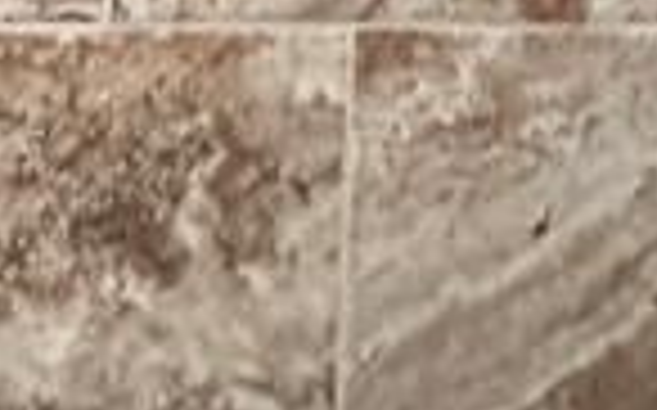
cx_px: -662
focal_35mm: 104
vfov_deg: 8.2
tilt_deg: -3.1
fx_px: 1861
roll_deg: -0.5
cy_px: -1167
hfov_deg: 15.8
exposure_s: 1/30
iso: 1250
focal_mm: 2.22
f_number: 2.2
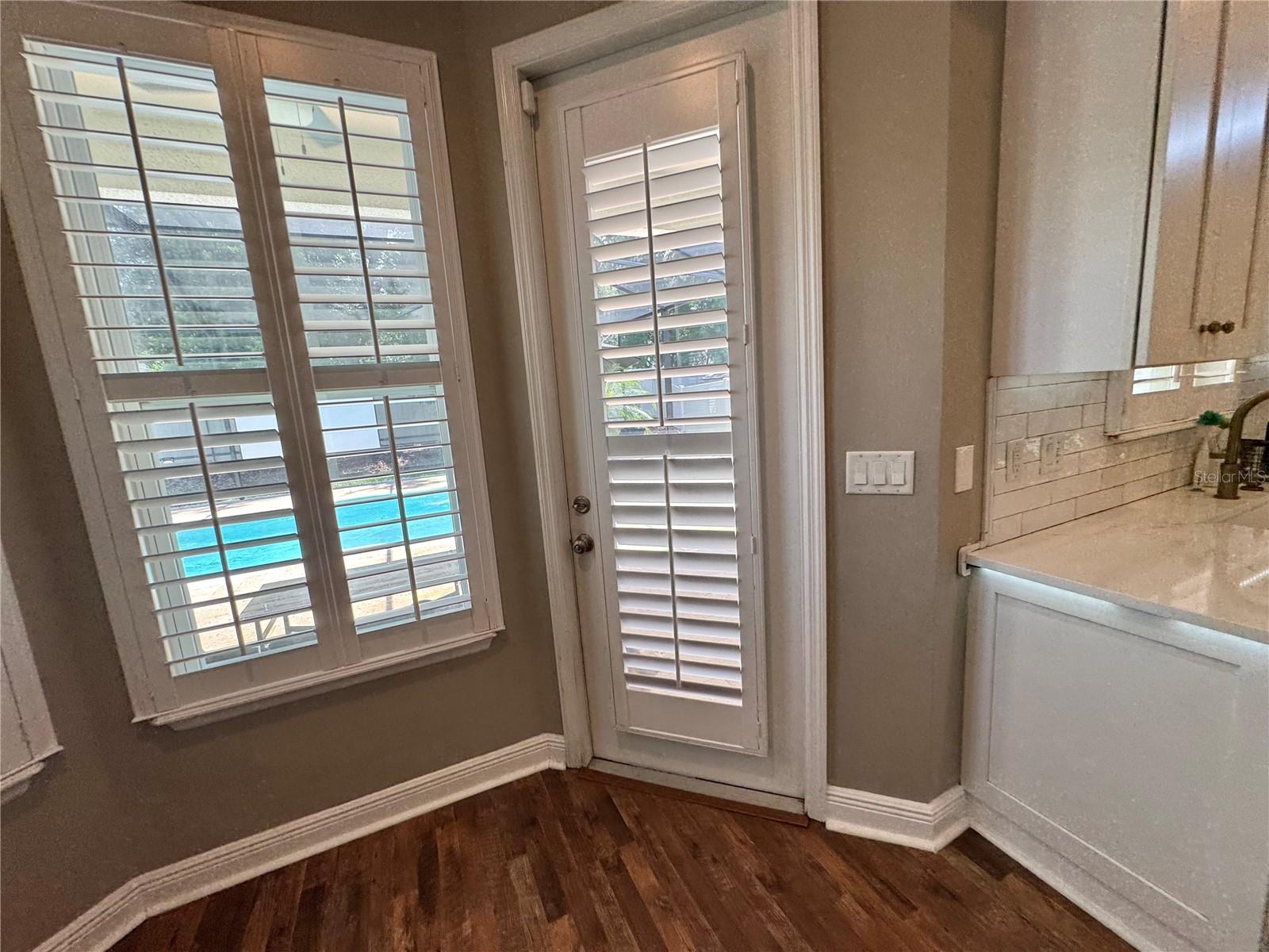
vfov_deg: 85.7
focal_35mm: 14
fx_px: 513
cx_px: 634
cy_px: 476
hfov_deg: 102.1
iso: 64
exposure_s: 1/120
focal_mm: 2.22
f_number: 2.2
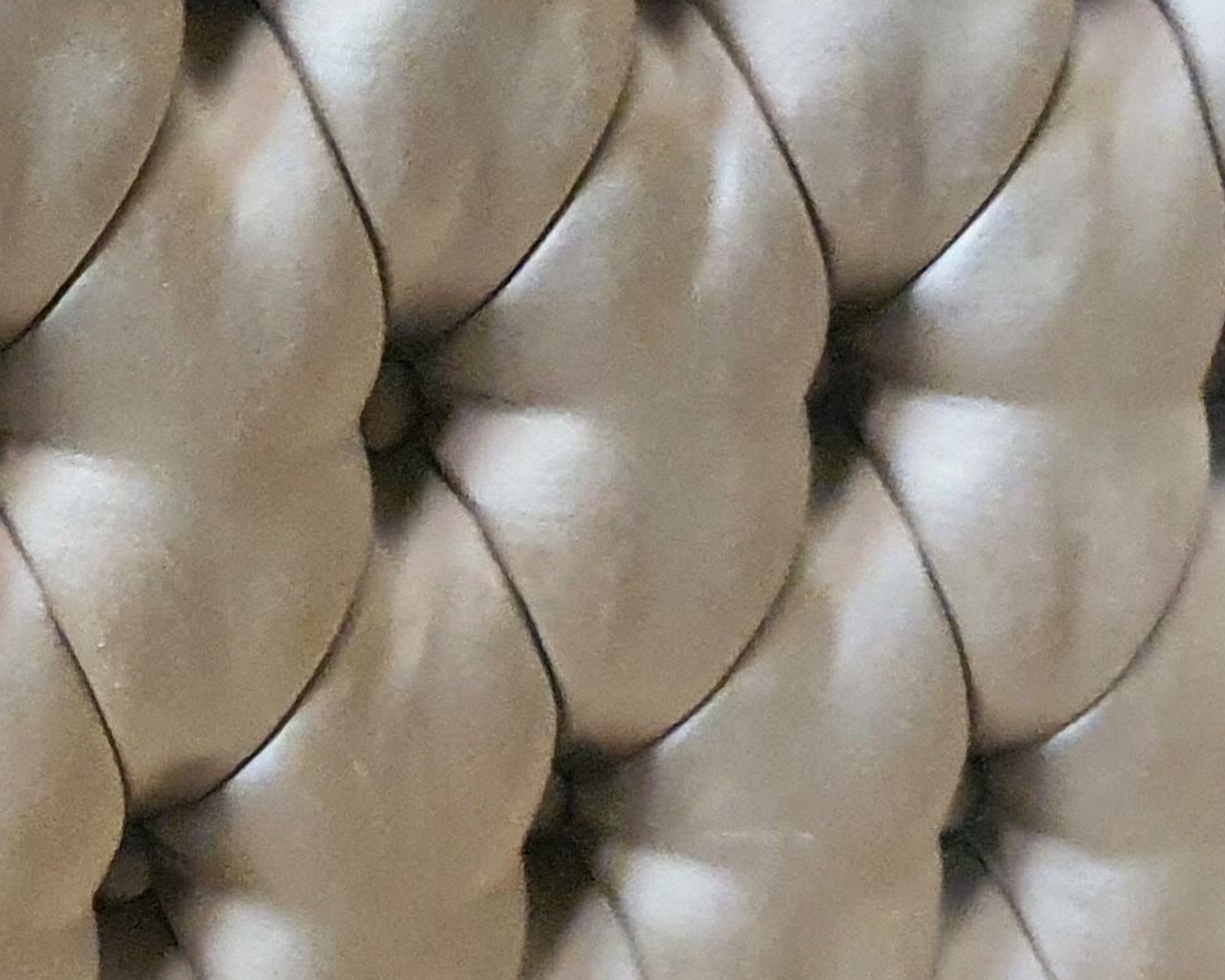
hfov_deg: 16.8
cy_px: 359
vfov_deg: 14.5
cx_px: -499
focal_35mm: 106
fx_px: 3843
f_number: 2.4
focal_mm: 4.3
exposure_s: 1/33
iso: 640
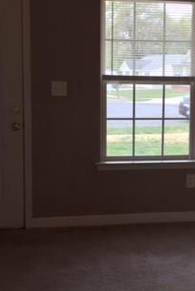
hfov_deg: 21.5
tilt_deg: -6.9
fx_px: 503
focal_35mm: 62
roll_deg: -1.8
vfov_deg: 32.3
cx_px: 174
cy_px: 129
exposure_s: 1/40
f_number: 2.2
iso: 32
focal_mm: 4.15
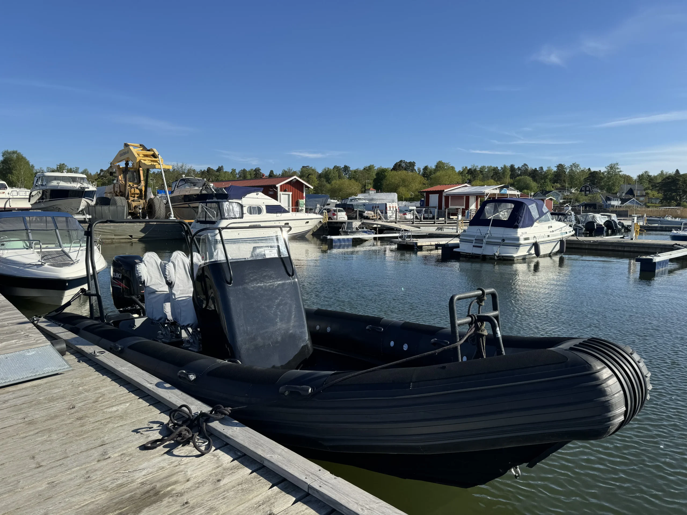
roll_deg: -0.2
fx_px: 476
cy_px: 258
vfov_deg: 56.8
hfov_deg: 71.6
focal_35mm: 24
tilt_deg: -5.9
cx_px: 344
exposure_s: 1/4310
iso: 80
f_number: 1.78
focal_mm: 6.76
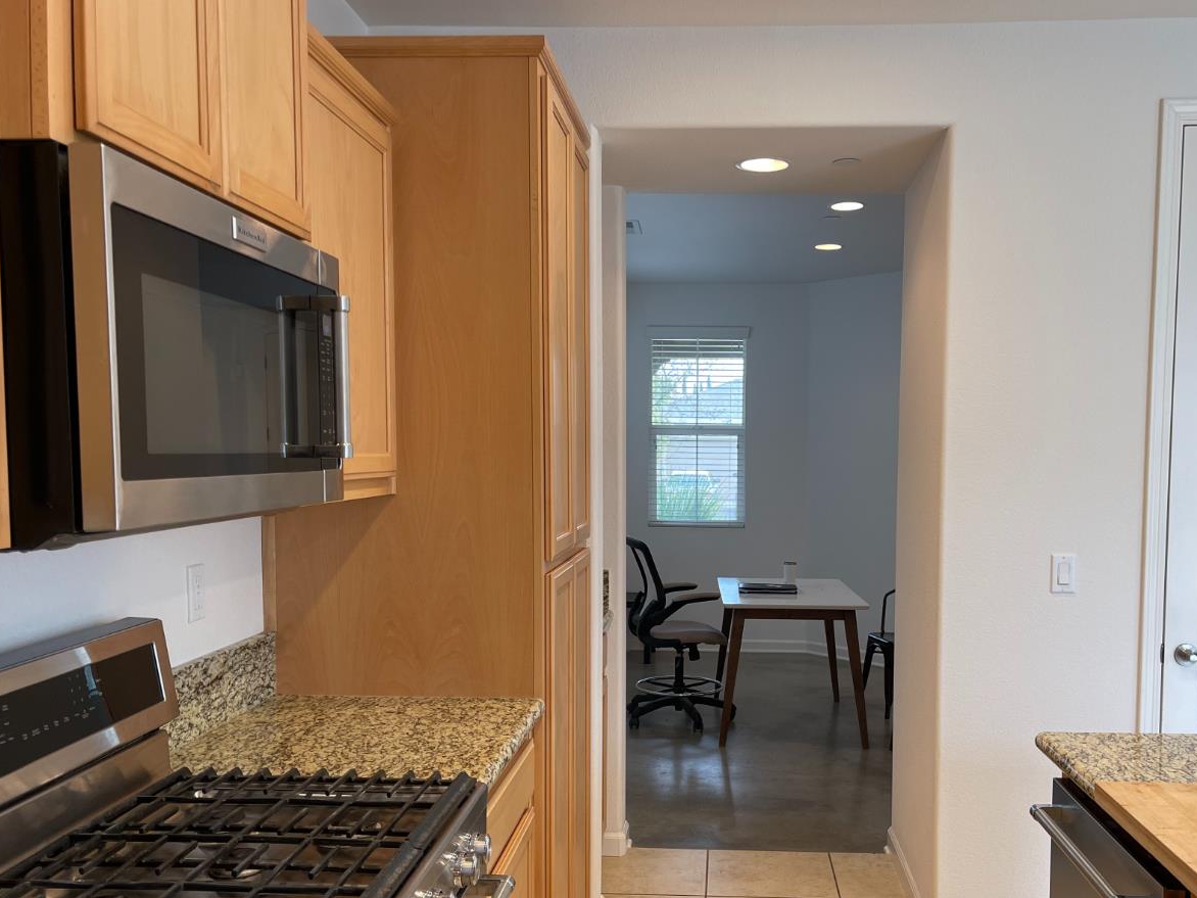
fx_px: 1107
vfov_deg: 44.0
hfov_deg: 56.7
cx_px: 669
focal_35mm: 32
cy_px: 526
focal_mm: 5.1
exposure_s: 1/120
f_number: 1.6
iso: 80
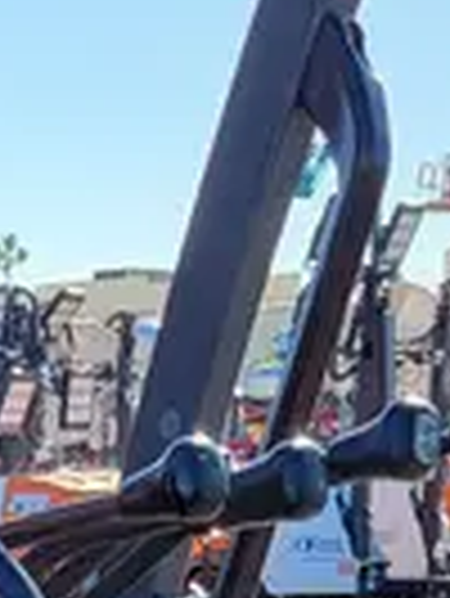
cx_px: -477
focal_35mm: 143
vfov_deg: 12.2
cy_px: 1216
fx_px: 2475
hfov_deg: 9.6
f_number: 1.8
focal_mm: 5.4
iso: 40
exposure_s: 1/647
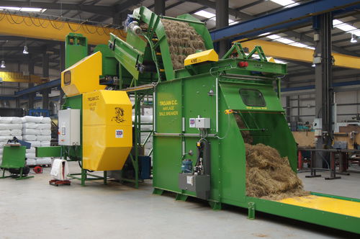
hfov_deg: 49.6
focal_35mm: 39
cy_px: 120
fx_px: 389
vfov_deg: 34.1
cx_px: 180
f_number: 4.5
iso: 320
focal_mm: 26
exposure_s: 1/50
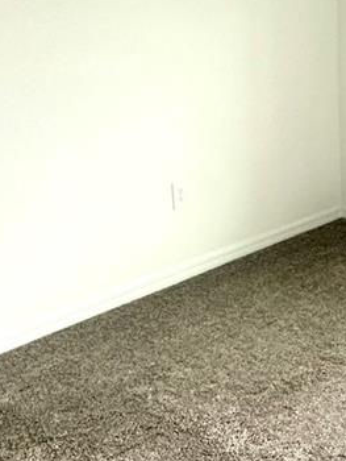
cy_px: 149
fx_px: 639
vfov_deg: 39.1
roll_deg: -1.7
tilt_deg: -11.5
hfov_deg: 26.8
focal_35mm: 48
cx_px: 417
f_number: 2.2
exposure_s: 1/60
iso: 160
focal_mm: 2.22
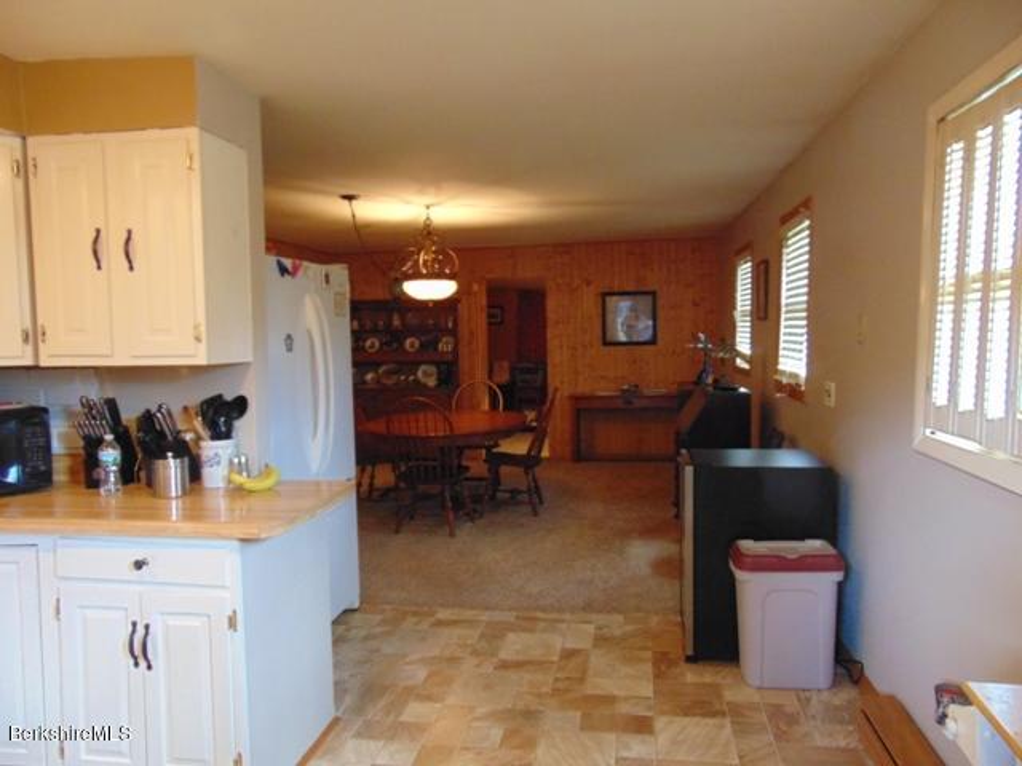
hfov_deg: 69.4
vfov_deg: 54.9
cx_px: 511
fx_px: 738
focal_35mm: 25
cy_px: 383
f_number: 3
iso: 400
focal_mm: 4.5
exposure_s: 1/20
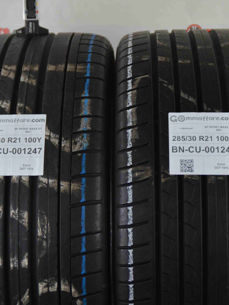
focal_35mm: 80
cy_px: 104
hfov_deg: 18.4
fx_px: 706
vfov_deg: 24.3
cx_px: 105
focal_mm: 28
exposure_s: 1/60
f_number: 4
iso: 800
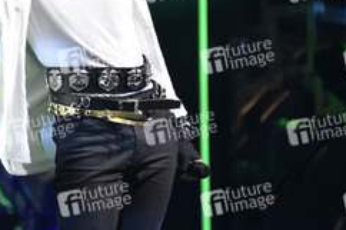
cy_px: 21
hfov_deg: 3.7
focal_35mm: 558
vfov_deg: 2.5
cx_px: 56
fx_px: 5359
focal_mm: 300
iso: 800
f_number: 5.6
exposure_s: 1/160
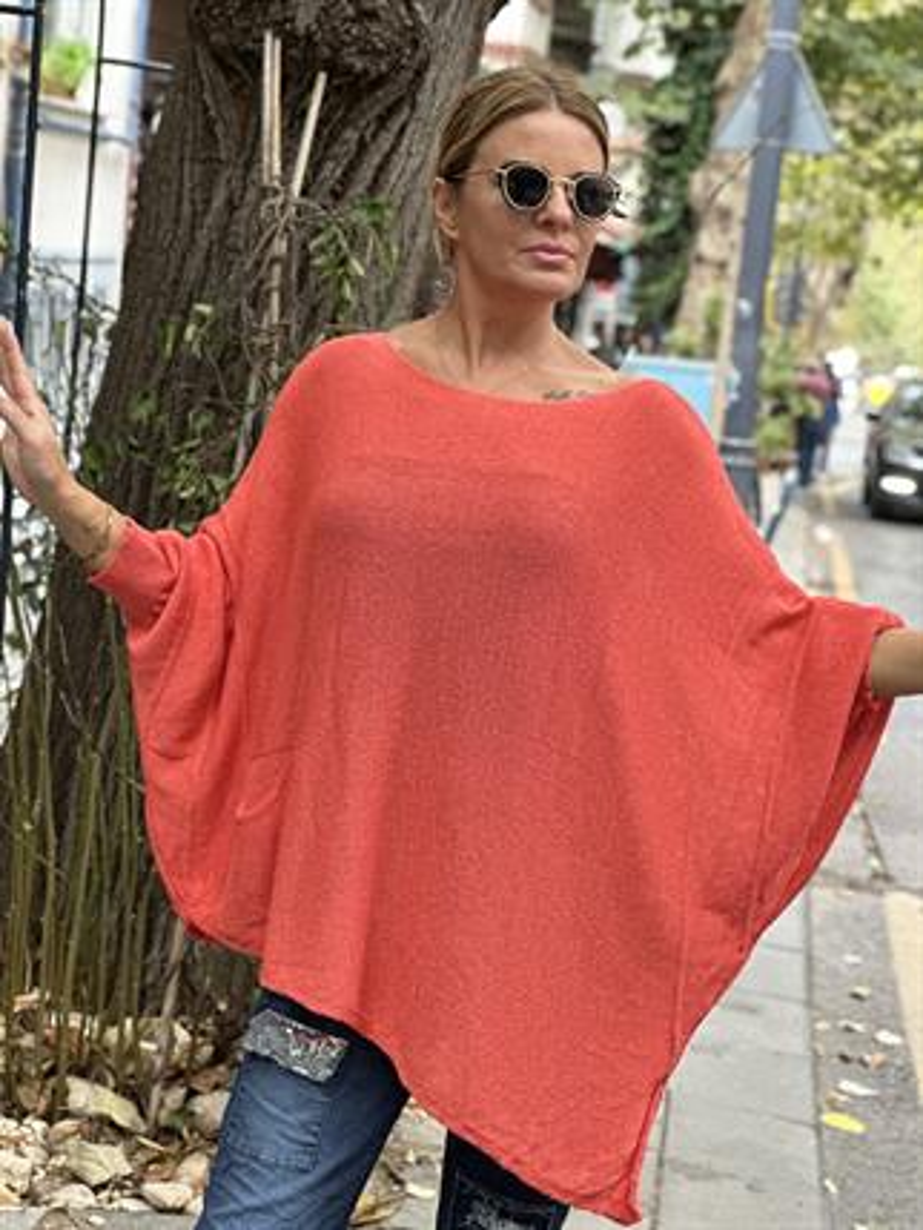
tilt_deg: -6.7
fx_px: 2736
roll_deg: -6.7
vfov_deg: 25.3
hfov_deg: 19.1
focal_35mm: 77
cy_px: 615
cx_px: 462
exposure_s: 1/76
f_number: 2.8
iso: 250
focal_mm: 9
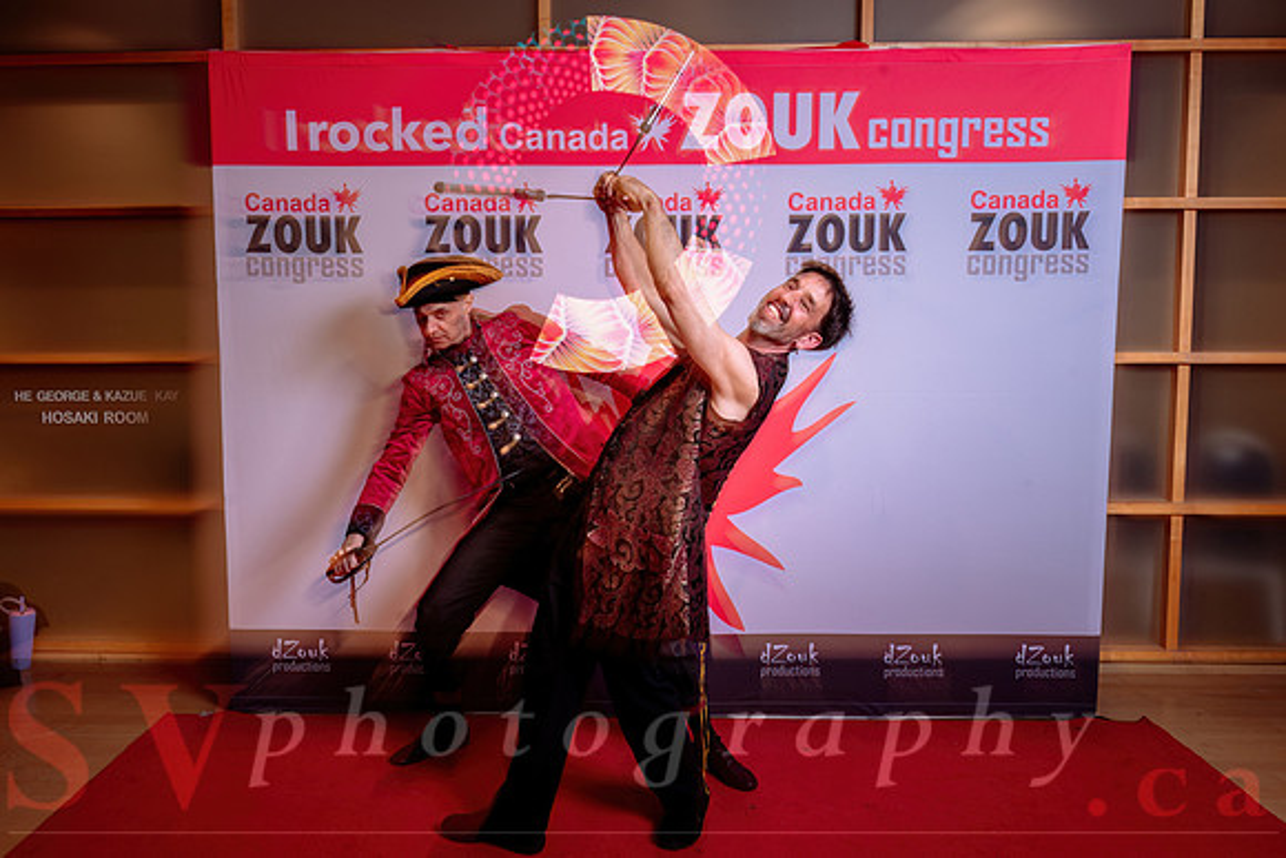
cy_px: 400
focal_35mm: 32
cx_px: 586
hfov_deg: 58.7
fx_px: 1142
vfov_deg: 41.2
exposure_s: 1/5
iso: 32
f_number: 9
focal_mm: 29
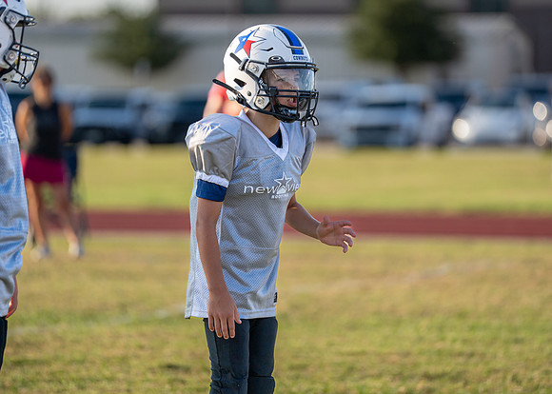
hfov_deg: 8.5
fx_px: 3718
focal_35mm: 237
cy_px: 175
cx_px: 287
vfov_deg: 6.1
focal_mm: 200
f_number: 2.8
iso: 250
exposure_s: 1/3200
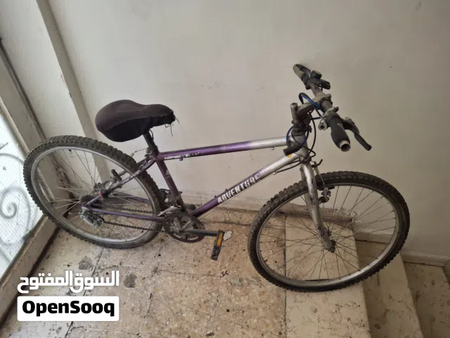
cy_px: 169
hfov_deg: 69.4
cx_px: 225
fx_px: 325
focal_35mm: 25
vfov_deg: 54.9
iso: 200
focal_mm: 4.69
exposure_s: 1/100
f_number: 1.8
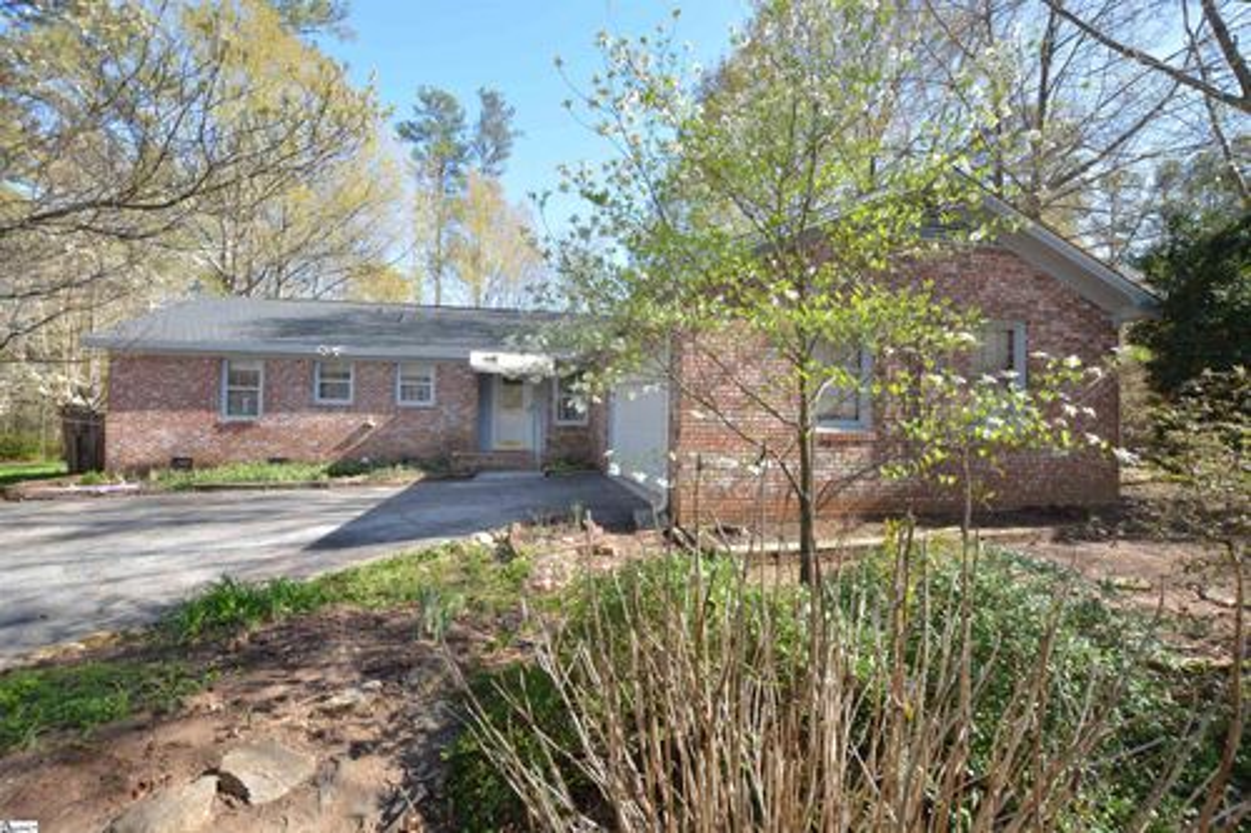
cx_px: 626
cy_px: 416
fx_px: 521
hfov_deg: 100.4
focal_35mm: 15
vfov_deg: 77.3
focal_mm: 10
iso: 400
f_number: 8
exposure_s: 1/200
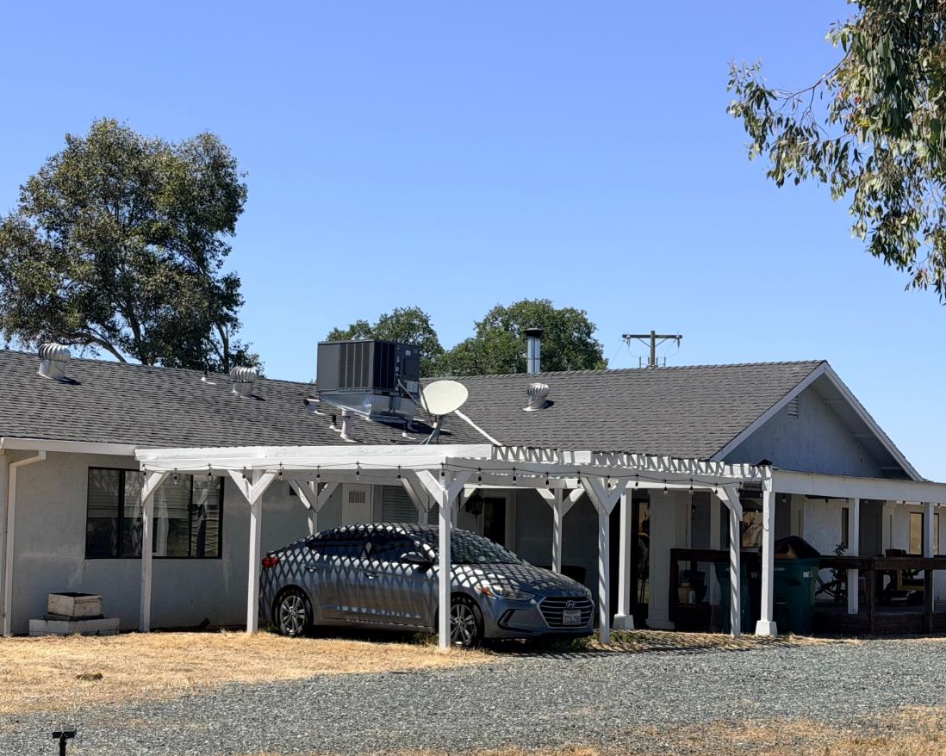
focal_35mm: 64
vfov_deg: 23.8
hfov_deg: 29.6
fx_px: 1792
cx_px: 414
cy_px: 422
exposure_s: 1/4878
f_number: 1.78
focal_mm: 6.76
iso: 64
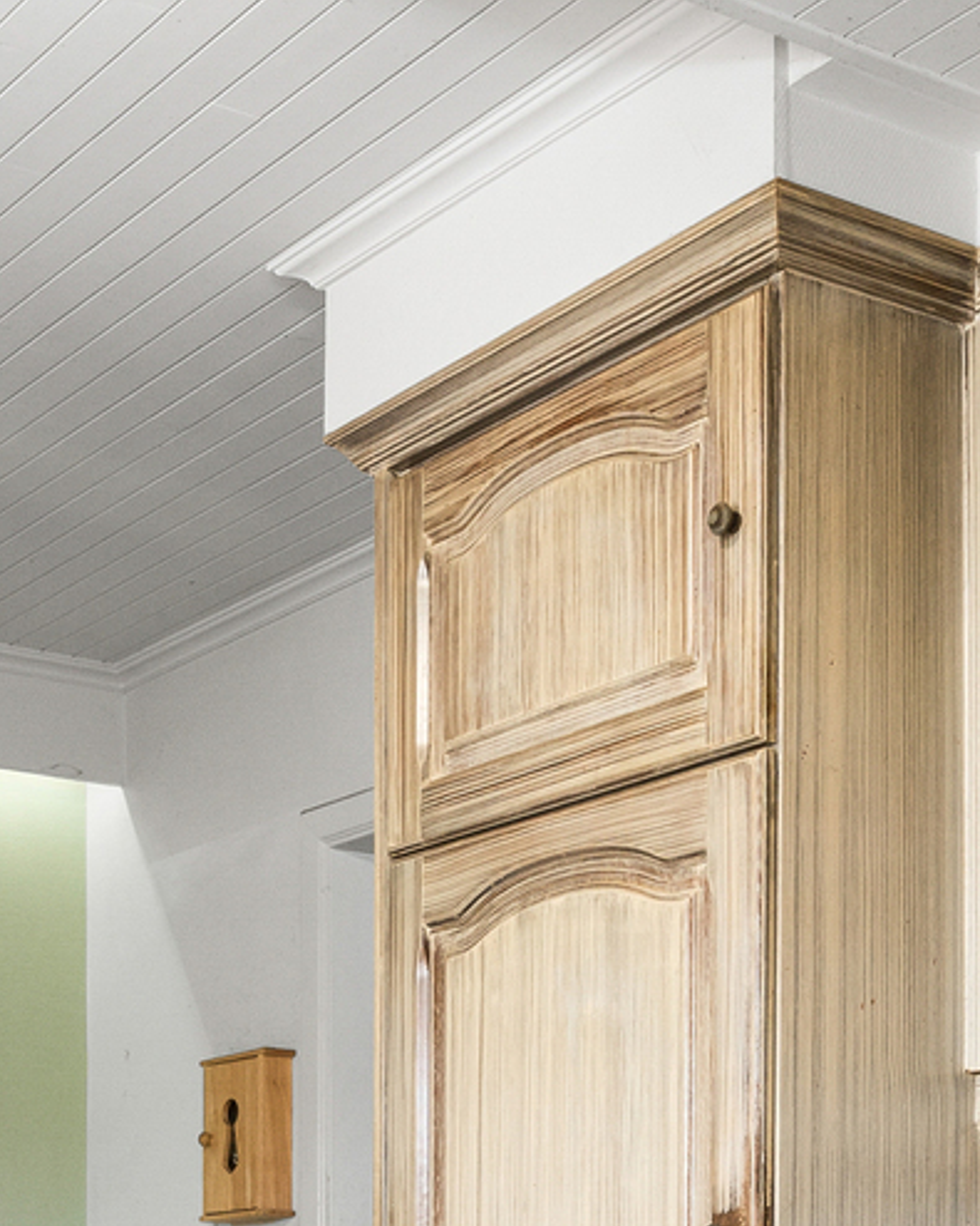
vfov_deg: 23.9
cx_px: 228
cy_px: 1449
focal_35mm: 73
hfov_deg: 20.8
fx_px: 2647
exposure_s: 1/3
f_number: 11
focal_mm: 16
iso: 250
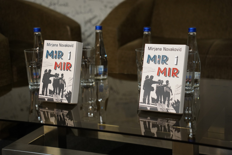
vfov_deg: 20.3
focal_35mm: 67
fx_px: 432
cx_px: 116
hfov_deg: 30.1
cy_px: 78
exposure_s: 1/160
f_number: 4
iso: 2500
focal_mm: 67
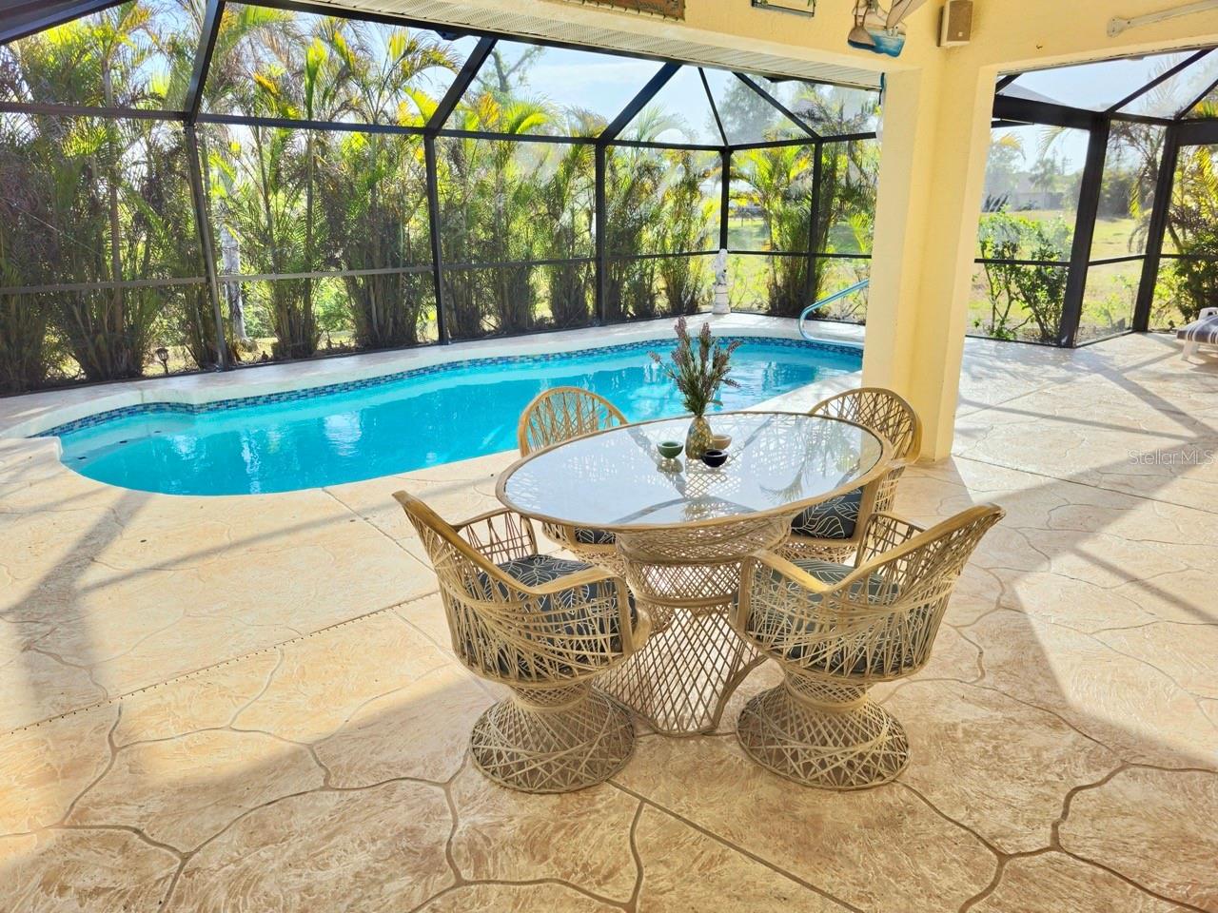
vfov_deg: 58.9
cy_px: 456
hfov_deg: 73.9
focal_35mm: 23
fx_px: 809
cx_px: 609
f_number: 1.7
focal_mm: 6.3
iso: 10
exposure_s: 1/345
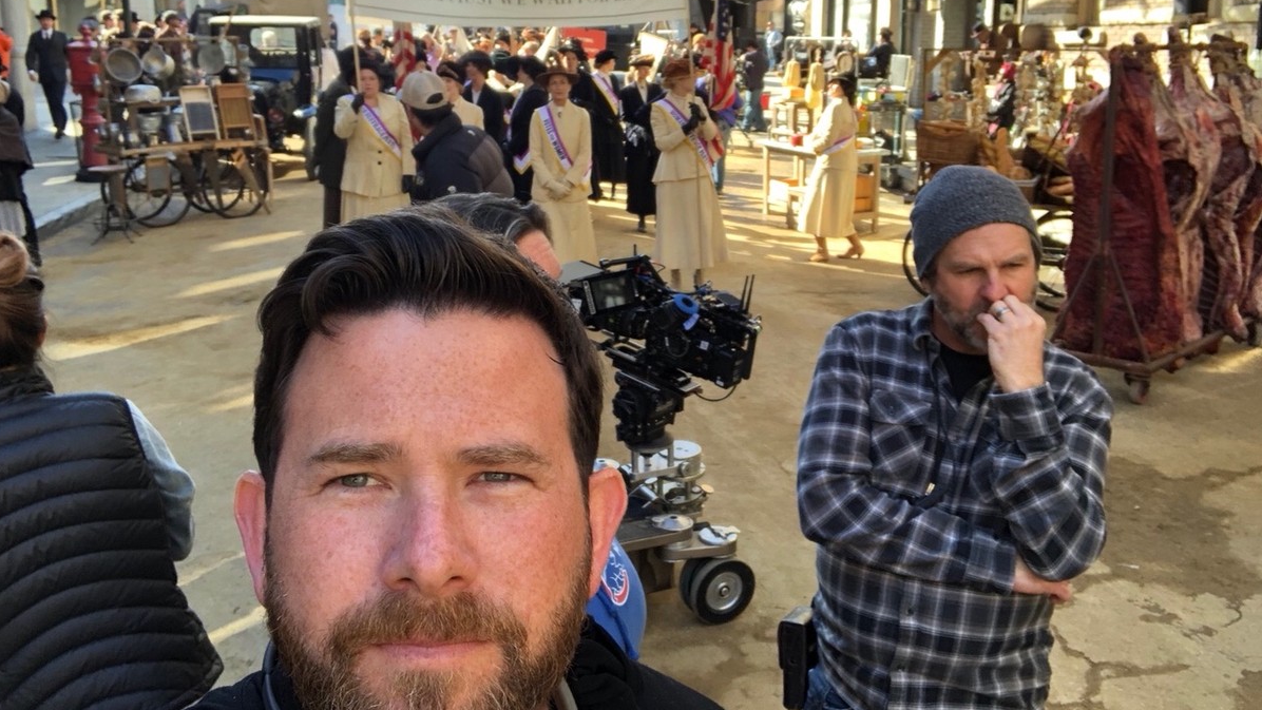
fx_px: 1171
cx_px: 630
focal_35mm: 35
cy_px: 291
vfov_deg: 33.6
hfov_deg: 56.6
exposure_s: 1/120
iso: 50
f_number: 2.2
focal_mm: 2.87
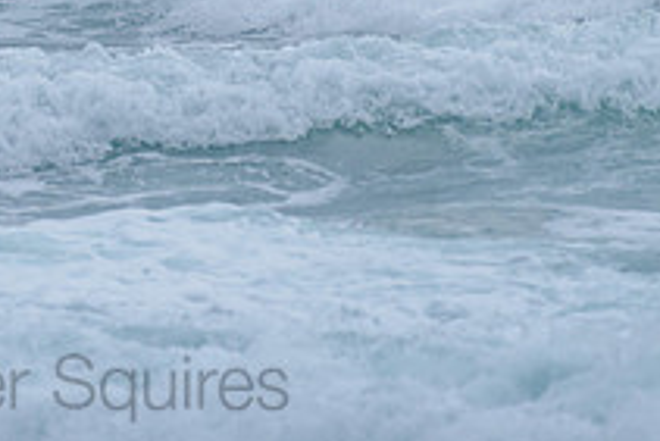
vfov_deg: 0.8
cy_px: -271
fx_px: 30912
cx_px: 49
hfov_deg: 1.2
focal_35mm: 1685
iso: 640
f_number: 5.6
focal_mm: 500
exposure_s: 1/1250
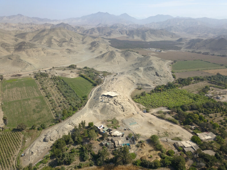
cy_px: 85
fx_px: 170
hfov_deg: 67.3
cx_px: 114
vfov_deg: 53.1
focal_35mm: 26
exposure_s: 1/1200
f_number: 2.2
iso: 100
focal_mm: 4.73
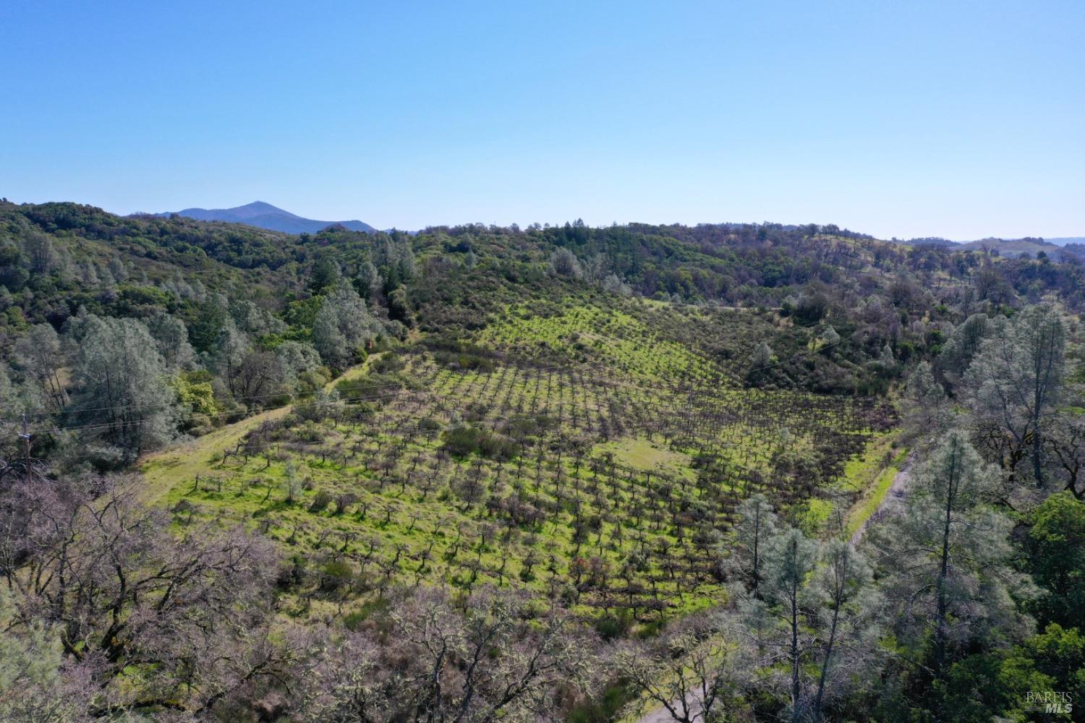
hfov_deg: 65.5
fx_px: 844
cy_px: 362
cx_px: 542
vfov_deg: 46.4
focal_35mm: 28
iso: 100
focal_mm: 10.26
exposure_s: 1/500
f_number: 5.6
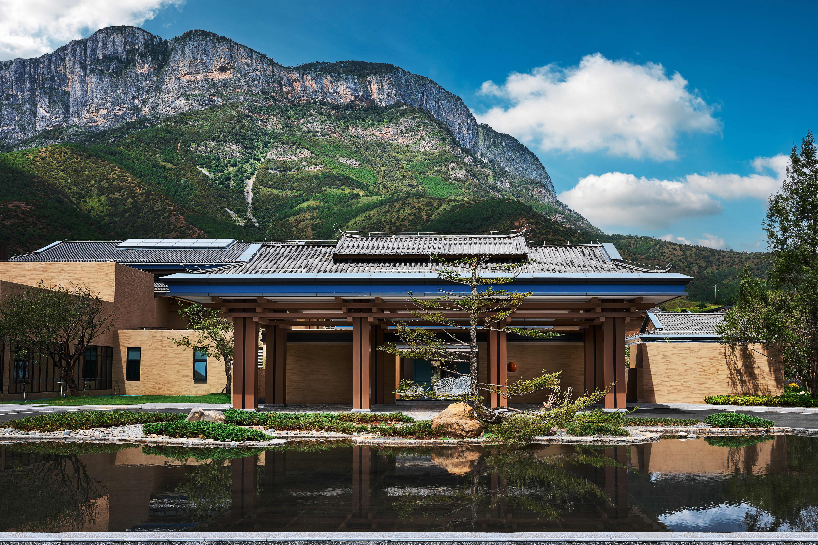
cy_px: 272
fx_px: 863
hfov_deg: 50.7
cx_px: 409
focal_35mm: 38
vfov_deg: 35.1
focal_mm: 38
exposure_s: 1/125
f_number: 8
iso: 100
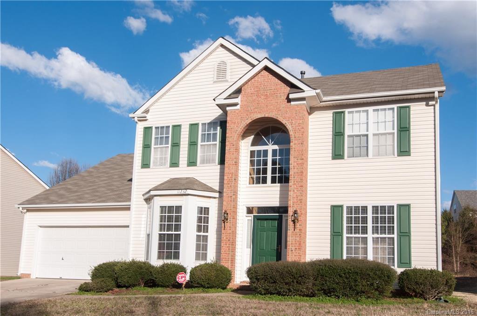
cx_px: 238
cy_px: 158
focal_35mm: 36
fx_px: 476
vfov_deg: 36.7
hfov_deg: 53.2
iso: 200
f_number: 8
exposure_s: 1/500
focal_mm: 24
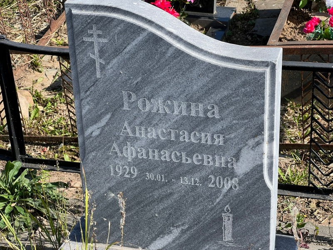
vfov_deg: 19.1
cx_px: 166
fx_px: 741
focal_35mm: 77
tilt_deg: -23.5
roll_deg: +3.6
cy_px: 125
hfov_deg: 25.3
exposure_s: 1/376
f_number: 2.8
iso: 32
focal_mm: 9
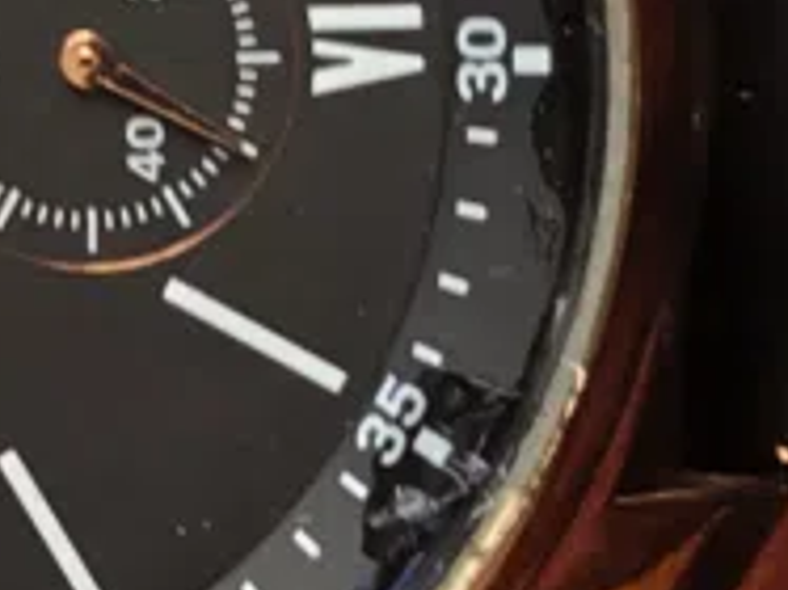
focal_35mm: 171
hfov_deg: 11.3
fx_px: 3890
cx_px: -202
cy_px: -4
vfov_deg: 8.6
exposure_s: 1/10
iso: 1353
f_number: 1.79
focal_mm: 4.71
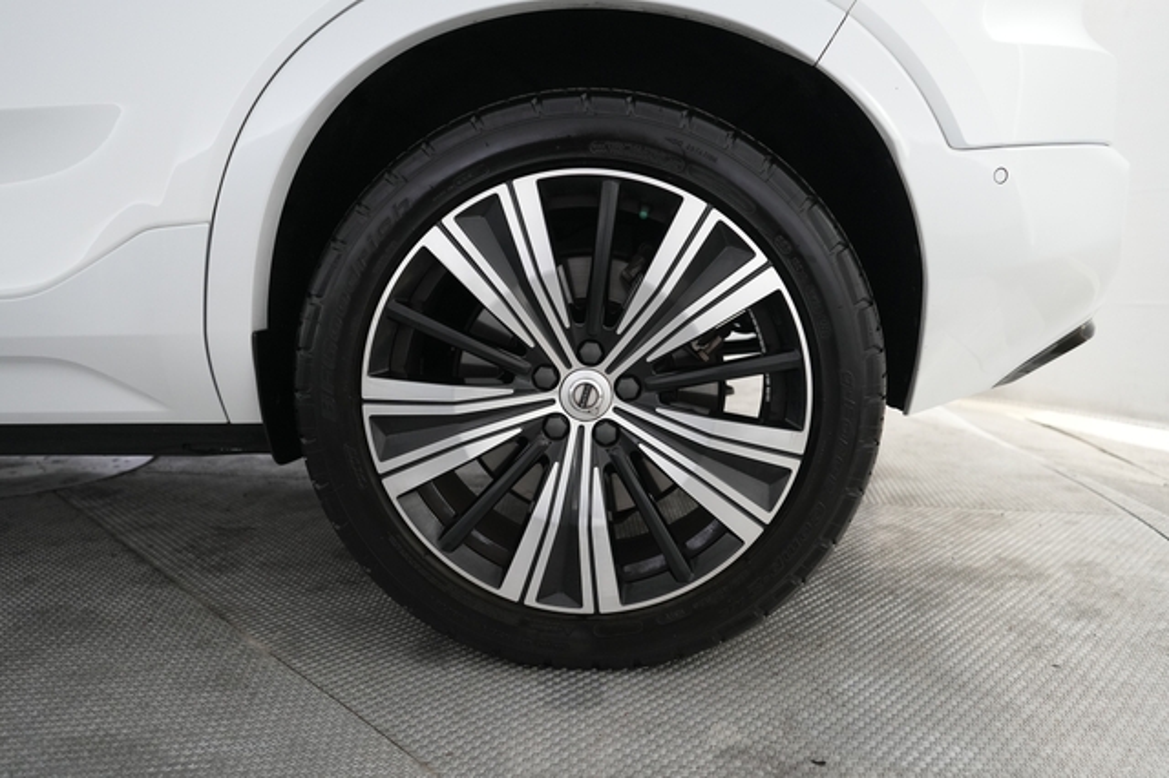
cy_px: 389
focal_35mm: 26
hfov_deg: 69.4
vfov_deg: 49.5
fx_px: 844
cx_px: 584
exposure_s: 1/160
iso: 2500
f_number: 2.8
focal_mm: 26
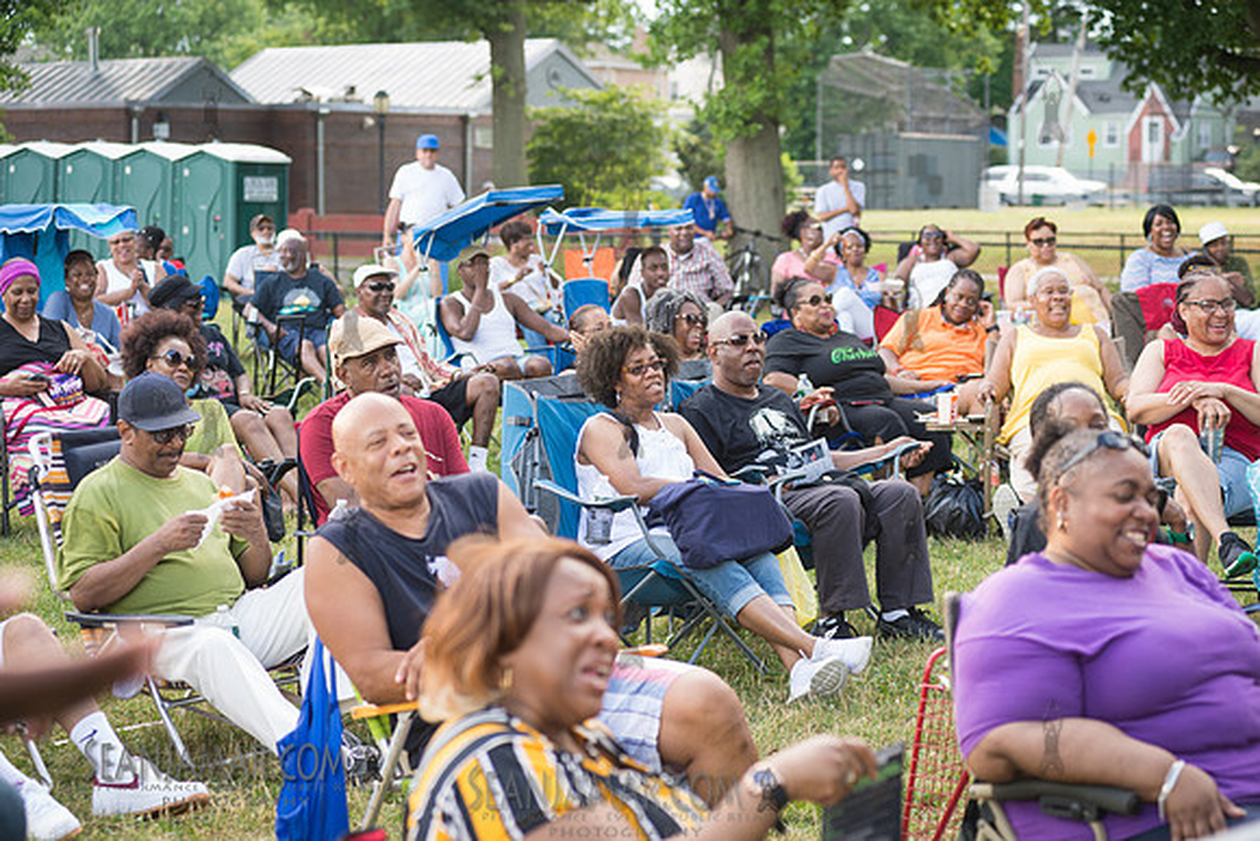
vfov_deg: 15.9
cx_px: 630
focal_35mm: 86
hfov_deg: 23.6
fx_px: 3011
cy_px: 420
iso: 320
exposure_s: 1/125
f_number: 5
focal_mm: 86
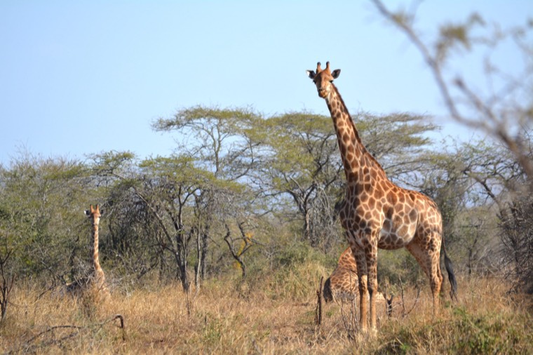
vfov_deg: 4.6
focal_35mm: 300
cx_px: 266
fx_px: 4440
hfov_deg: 6.9
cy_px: 178
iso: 200
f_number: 6.3
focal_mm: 200
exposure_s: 1/640
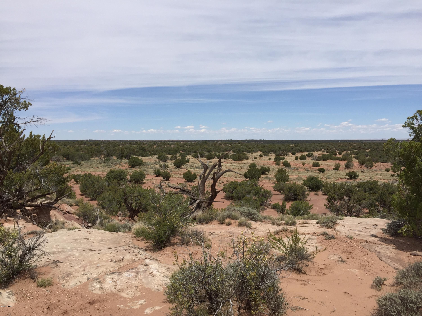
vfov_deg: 48.2
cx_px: 211
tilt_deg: -4.2
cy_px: 158
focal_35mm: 29
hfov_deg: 61.7
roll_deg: -0.6
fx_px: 354
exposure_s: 1/4405
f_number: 2.2
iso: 32
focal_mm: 4.15
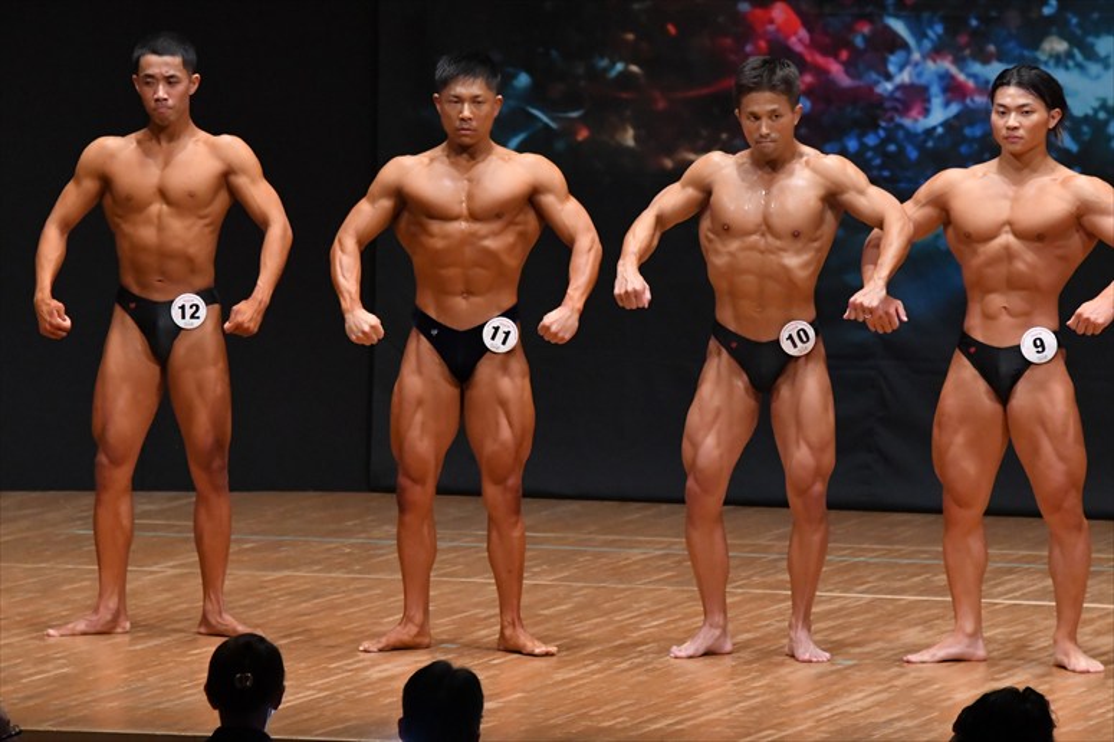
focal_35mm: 270
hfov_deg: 7.6
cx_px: 557
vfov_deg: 5.1
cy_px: 371
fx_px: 8351
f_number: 5.6
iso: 6400
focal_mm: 180
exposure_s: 1/400
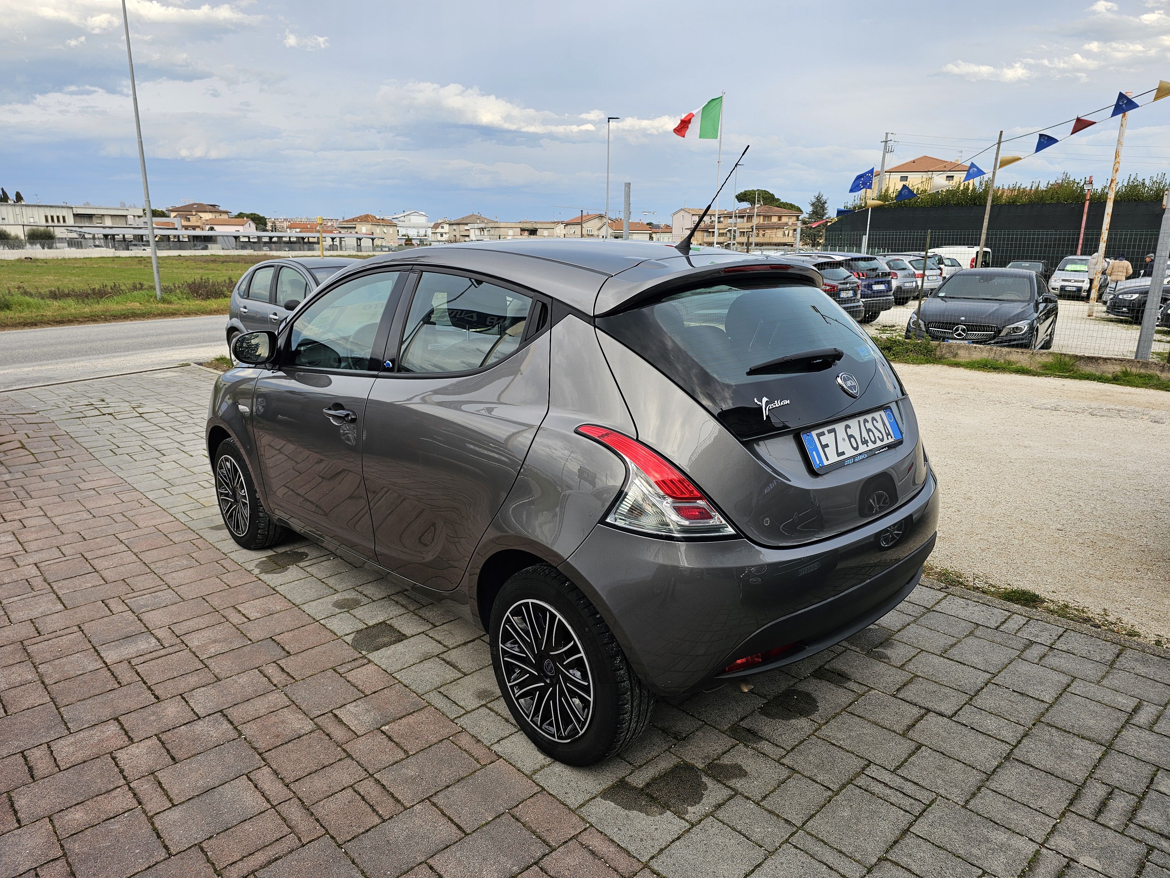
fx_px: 777
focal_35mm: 23
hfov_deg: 73.9
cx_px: 585
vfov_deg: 58.9
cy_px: 439
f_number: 1.7
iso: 12
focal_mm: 6.3
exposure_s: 1/100
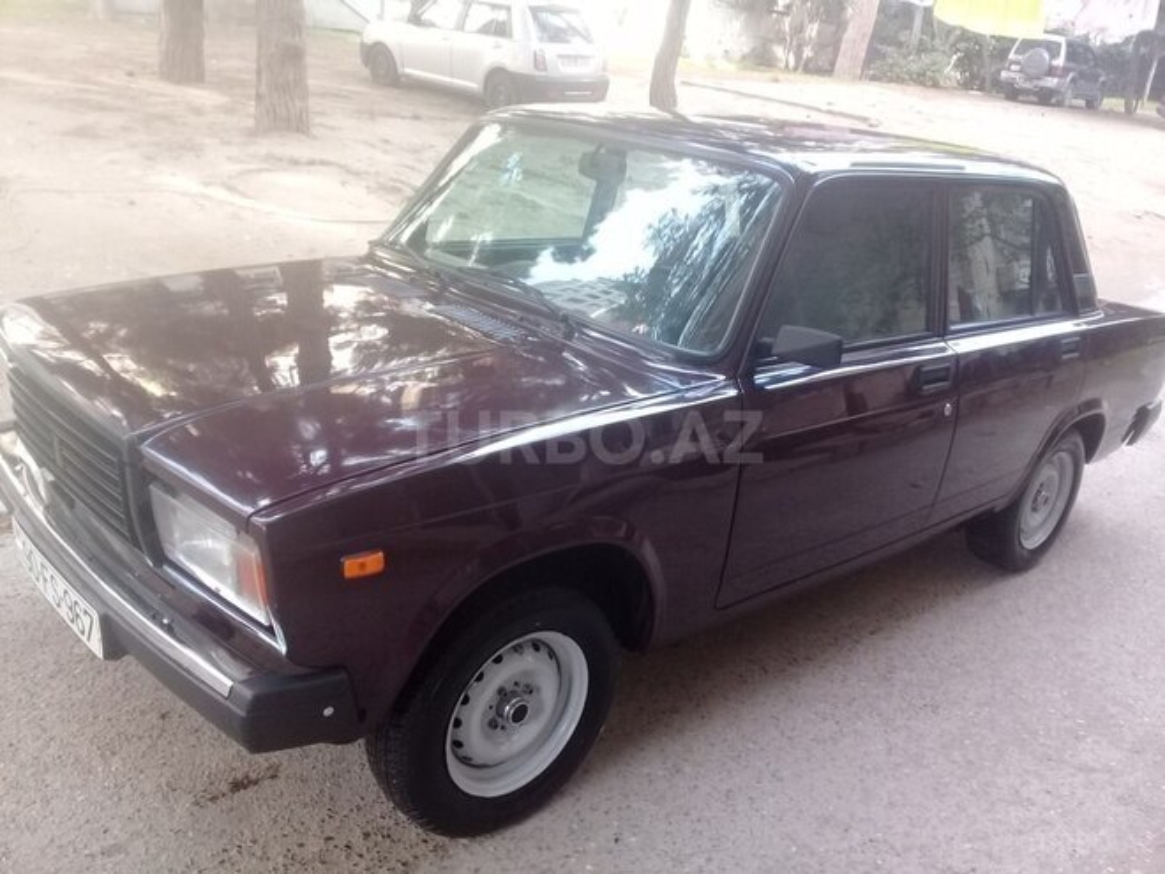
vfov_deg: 45.4
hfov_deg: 58.4
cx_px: 582
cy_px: 437
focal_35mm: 31
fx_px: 1043
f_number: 2.2
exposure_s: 1/50
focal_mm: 3.3
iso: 64
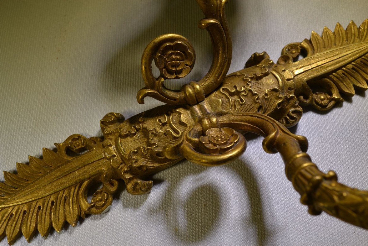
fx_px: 532
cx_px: 181
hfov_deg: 38.2
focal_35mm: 52
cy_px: 122
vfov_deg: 26.0
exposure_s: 1/320
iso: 100
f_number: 8
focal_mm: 34
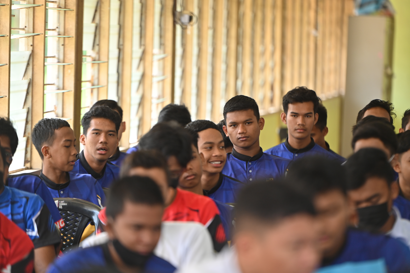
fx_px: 2277
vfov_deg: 6.9
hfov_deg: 10.3
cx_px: 205
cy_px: 136
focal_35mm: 200
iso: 640
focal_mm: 200
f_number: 2.8
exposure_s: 1/250
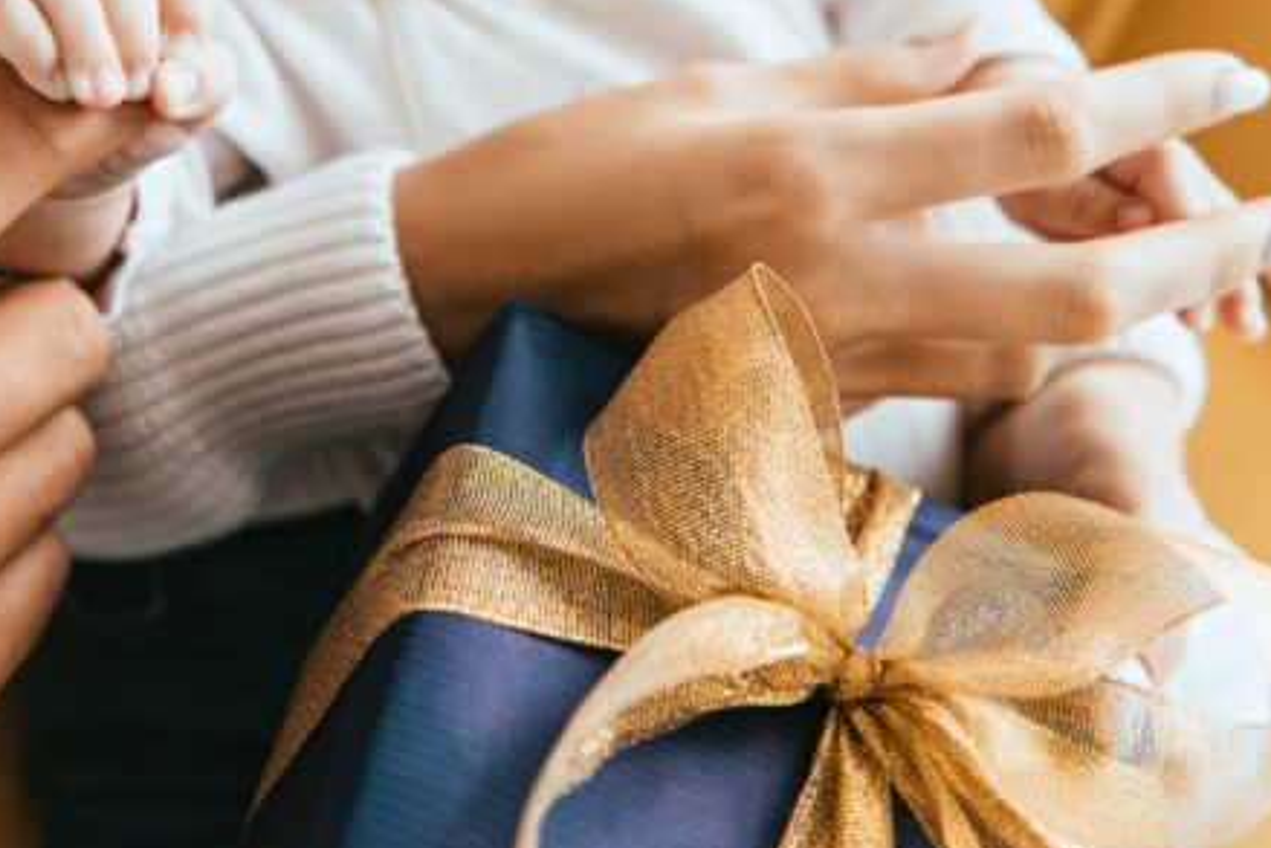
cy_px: 129
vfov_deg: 30.8
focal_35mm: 42
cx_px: 400
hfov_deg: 45.5
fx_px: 1483
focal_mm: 24
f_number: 3.2
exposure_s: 1/200
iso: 100
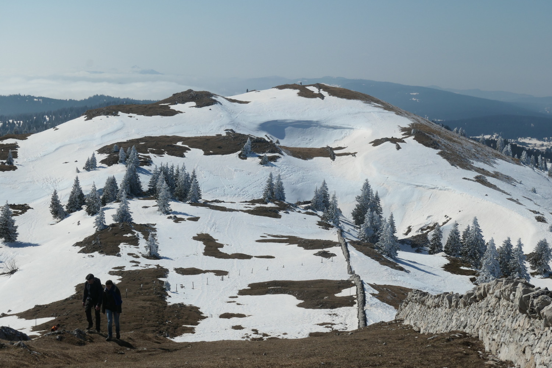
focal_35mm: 72
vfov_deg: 18.9
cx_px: 276
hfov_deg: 28.1
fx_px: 1104
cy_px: 184
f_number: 8
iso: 200
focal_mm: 26.3
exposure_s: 1/1300
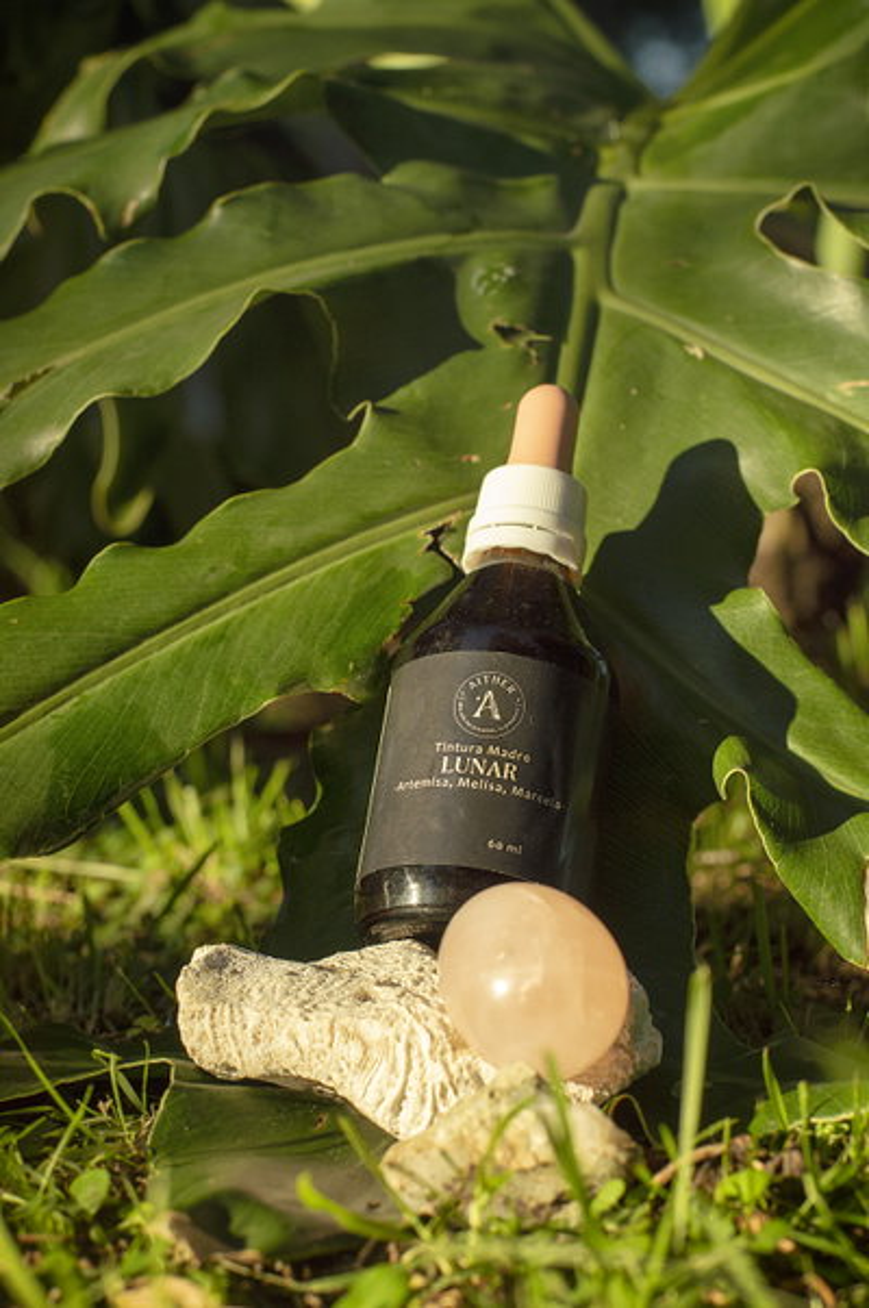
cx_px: 434
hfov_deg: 18.1
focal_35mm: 75
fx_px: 2722
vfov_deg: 27.0
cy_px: 654
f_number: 7.1
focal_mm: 50
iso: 400
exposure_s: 1/500
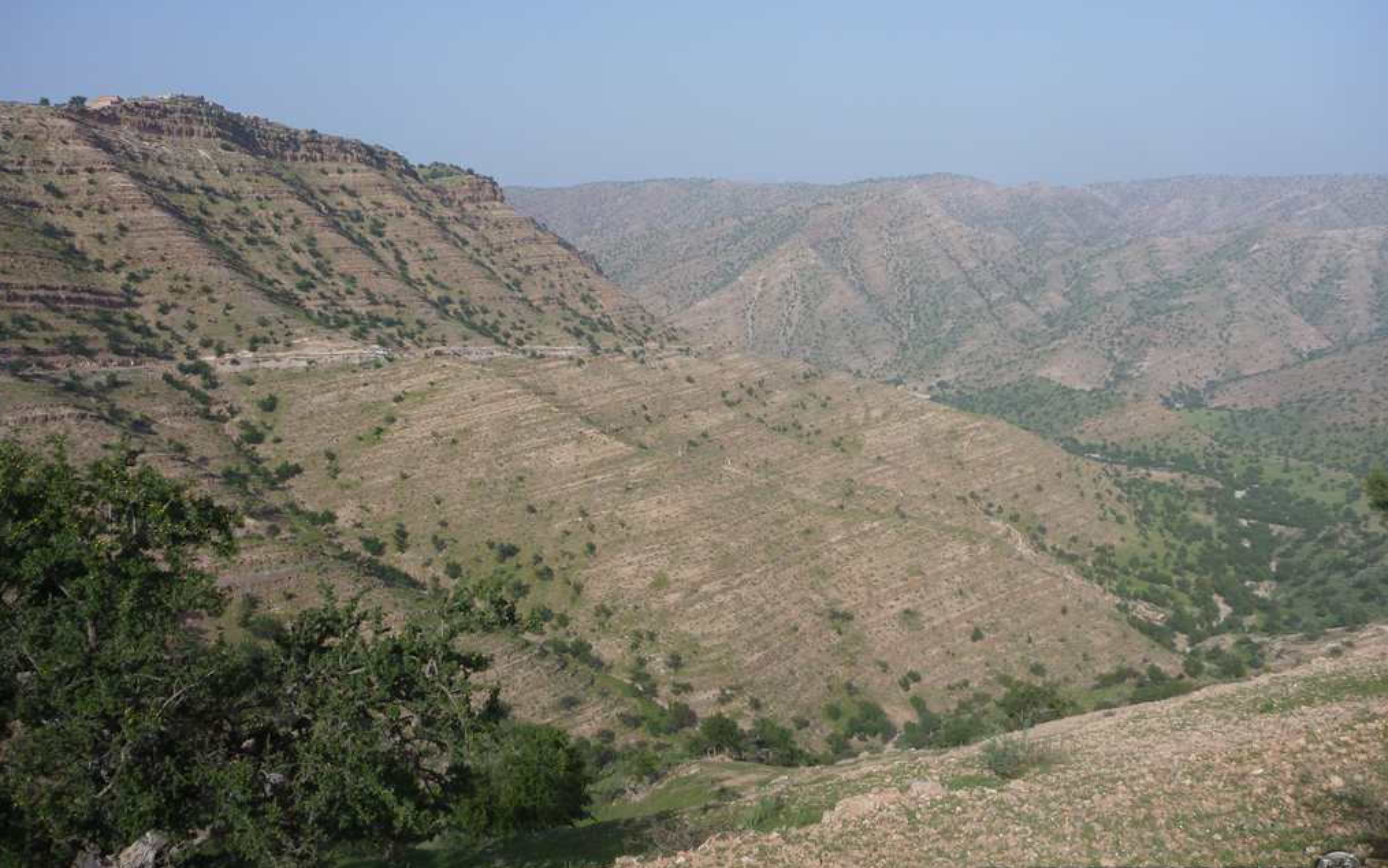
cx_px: 689
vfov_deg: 40.6
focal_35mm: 31
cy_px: 391
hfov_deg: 61.2
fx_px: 1173
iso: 80
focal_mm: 5.2
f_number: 3.4
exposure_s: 1/800
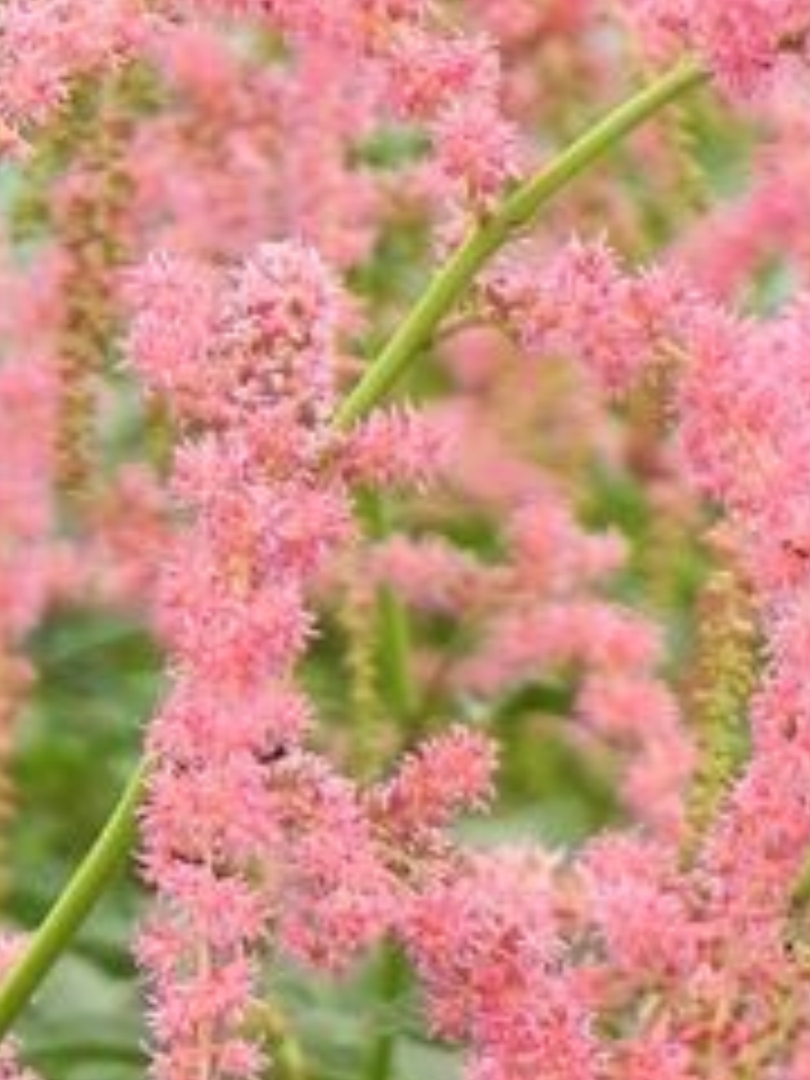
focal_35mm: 390
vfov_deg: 5.1
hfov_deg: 3.8
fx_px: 12168
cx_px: 734
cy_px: 1112
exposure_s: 1/100
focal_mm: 20.8
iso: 160
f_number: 4.5
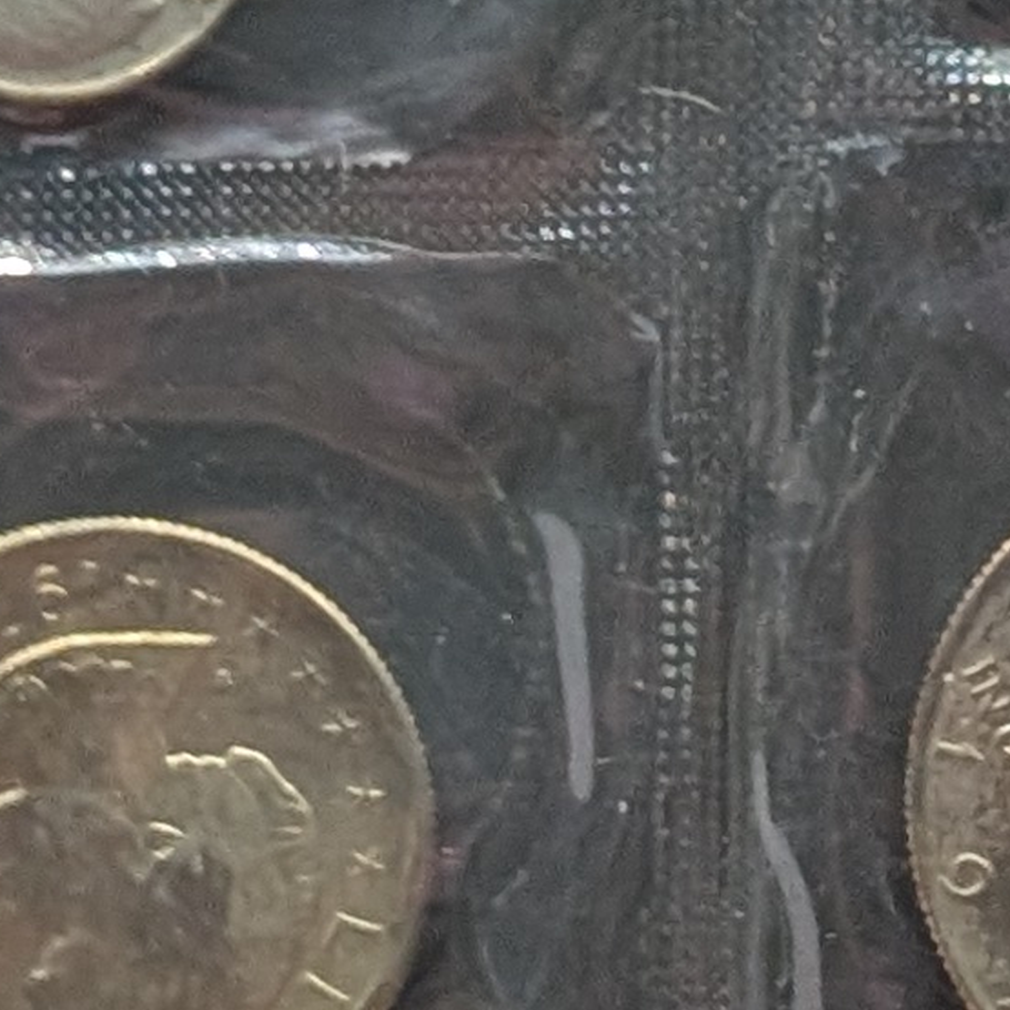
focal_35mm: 319
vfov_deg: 5.5
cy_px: 444
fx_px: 10530
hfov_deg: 5.5
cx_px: 1312
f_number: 1.68
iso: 92
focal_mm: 6.9
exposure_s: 1/118
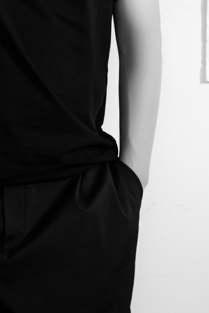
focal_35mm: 181
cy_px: 9
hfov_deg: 7.6
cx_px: 11
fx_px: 1576
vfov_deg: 11.3
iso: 640
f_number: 1.8
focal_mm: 85
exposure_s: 1/320
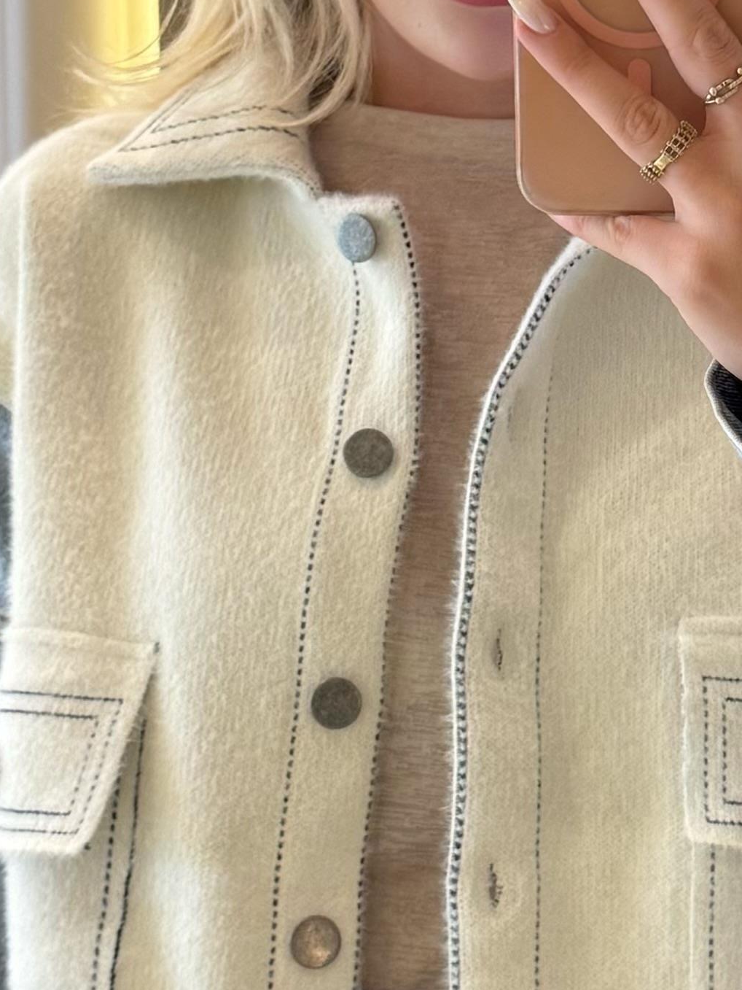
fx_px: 2886
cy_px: 286
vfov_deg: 19.3
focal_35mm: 101
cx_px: 577
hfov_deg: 14.6
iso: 200
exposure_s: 1/107
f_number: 1.78
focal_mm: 6.76
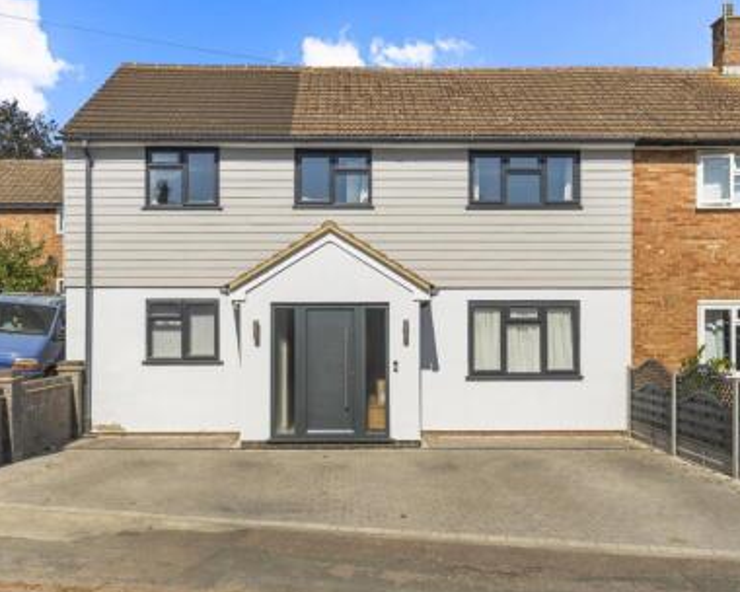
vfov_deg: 42.7
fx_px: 757
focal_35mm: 35
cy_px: 293
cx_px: 350
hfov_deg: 52.0
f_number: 5.6
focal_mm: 29.5
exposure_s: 1/640
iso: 320
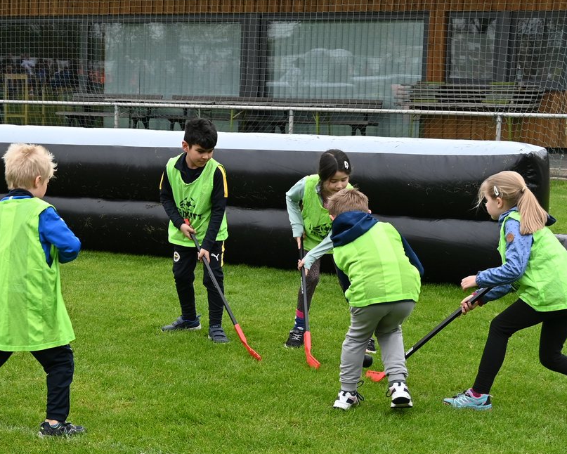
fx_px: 1463
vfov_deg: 17.6
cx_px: 14
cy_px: 289
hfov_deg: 21.3
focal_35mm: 87
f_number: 5.6
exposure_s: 1/250
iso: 160
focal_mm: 25
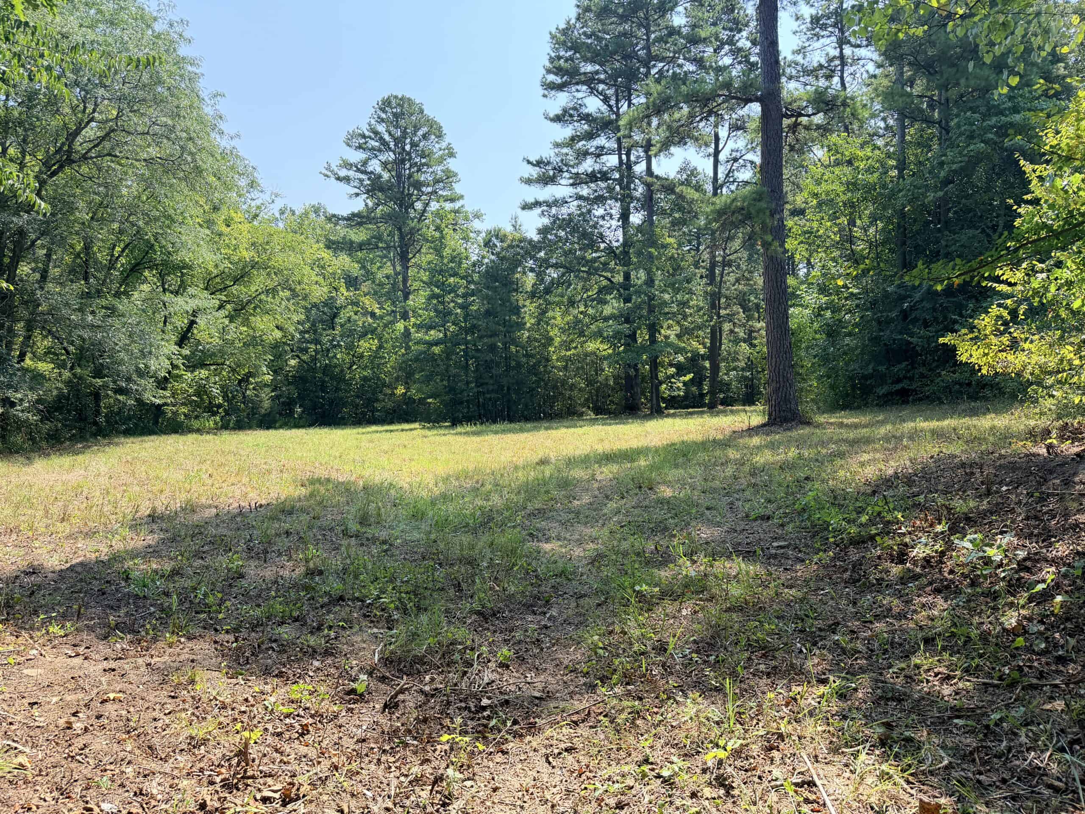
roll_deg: +1.1
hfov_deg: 71.6
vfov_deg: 56.8
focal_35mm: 24
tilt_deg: -1.6
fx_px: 752
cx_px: 542
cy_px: 407
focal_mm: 6.76
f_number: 1.78
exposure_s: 1/1314
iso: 100
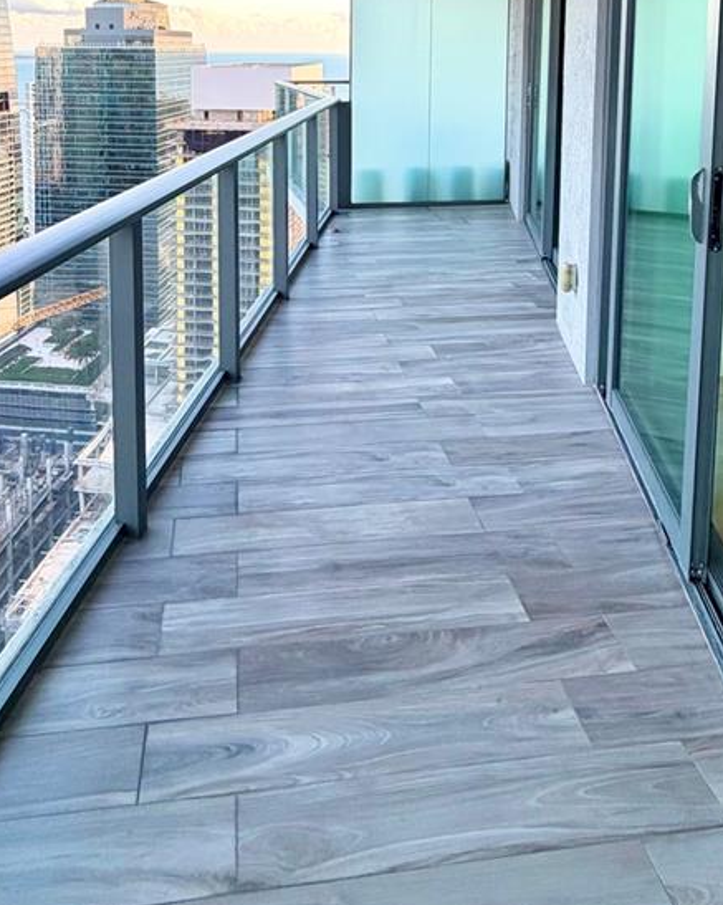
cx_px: 339
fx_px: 803
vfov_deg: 52.9
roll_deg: -1.5
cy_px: 122
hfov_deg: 48.4
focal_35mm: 30
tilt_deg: -5.0
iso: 80
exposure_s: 1/120
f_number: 2.2
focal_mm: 2.22
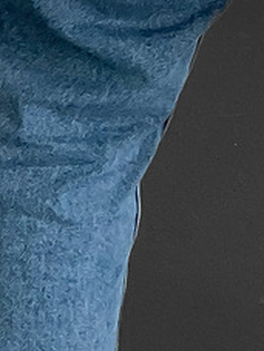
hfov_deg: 7.2
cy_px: -258
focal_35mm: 204
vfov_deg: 9.3
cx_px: 357
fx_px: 2069
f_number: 1.8
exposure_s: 1/120
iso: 40
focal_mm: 3
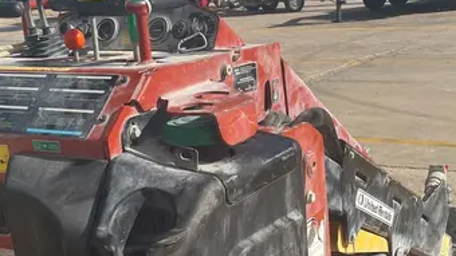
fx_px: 737
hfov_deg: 34.3
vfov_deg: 18.7
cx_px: 208
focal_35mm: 61
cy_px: 305
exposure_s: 1/3876
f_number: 1.6
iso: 50
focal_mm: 5.1
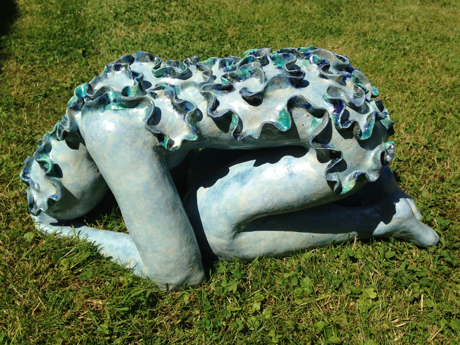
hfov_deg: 55.4
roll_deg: -0.9
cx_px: 230
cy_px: 172
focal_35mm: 33
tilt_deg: -31.1
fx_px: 439
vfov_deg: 42.9
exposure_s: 1/2710
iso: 50
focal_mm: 4.12
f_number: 2.4
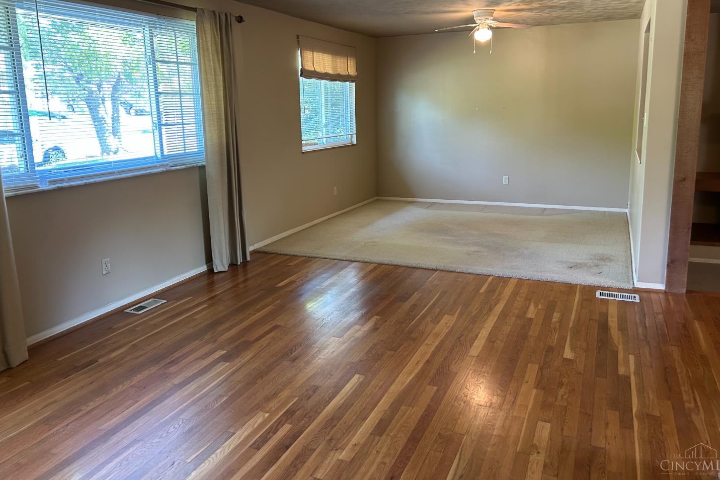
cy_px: 203
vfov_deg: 46.2
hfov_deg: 65.5
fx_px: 560
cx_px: 364
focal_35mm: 28
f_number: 1.5
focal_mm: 5.7
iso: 160
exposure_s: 1/60
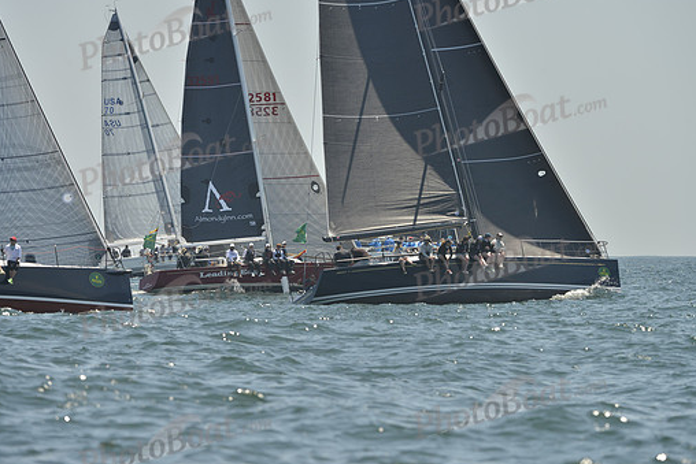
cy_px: 213
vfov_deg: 4.5
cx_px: 344
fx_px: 5956
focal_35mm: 308
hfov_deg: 6.7
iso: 280
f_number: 7.1
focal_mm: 270
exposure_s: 1/1250
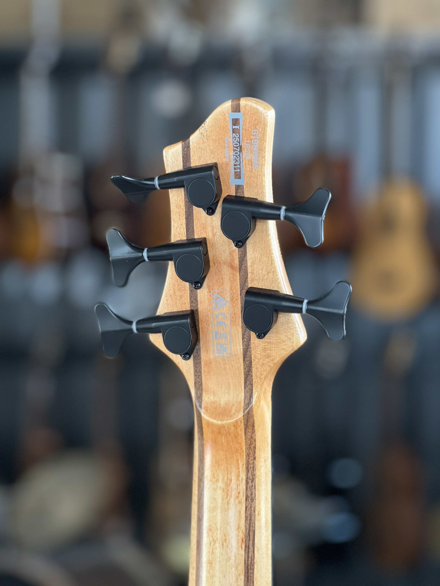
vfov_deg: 25.3
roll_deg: +0.6
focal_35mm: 77
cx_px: 220
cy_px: 293
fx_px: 1305
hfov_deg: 19.1
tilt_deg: -1.9
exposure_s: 1/108
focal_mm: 9
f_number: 2.8
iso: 250
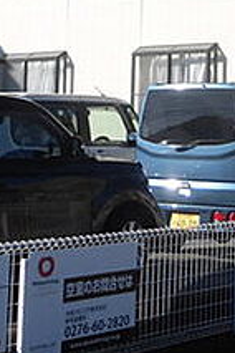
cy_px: 20
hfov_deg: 13.4
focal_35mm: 100
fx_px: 979
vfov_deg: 19.9
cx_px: 263
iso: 100
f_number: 8.8
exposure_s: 1/200
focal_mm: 5.81
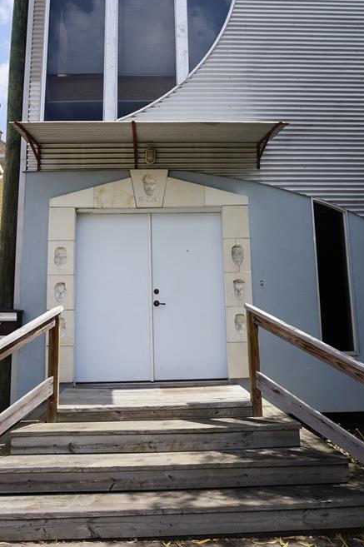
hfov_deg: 46.2
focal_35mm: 28
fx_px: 425
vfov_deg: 65.1
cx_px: 159
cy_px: 229
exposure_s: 1/125
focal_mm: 16
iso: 100
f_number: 11
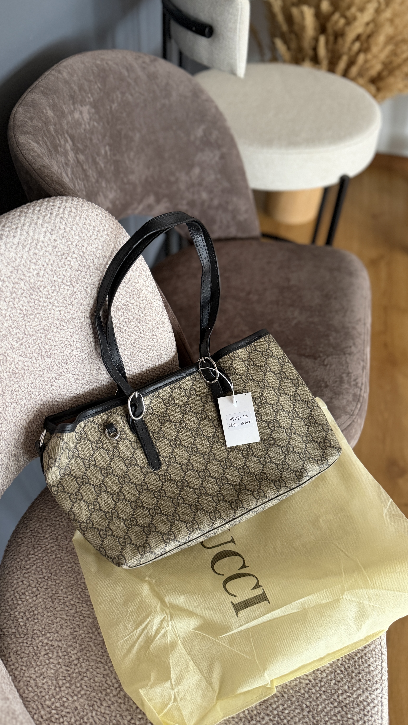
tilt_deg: -48.3
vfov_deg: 69.9
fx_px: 519
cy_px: 363
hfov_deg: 42.8
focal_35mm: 27
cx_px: 181
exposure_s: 1/60
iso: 400
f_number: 1.78
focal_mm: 6.76
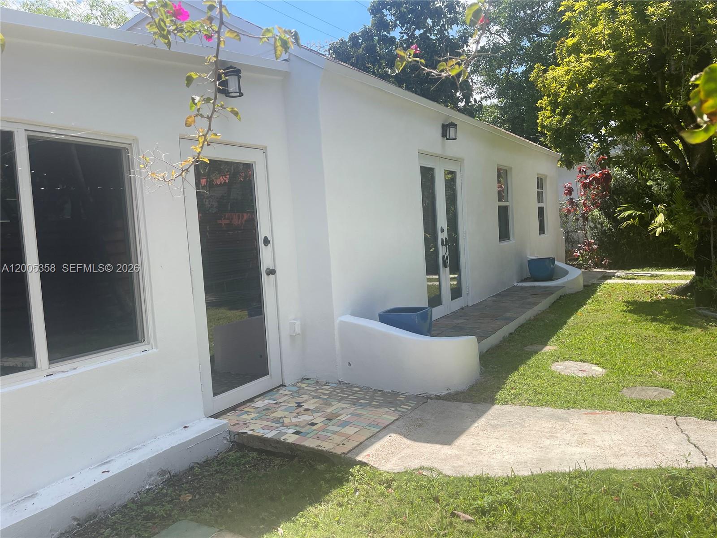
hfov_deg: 69.4
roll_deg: +4.0
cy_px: 269
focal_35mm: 25
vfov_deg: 54.9
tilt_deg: -4.7
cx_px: 358
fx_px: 518
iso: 32
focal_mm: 5.1
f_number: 1.6
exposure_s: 1/1912
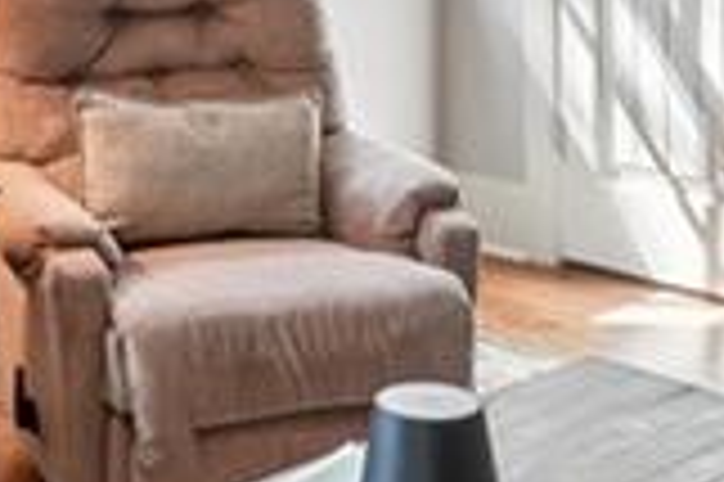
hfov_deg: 22.6
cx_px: 153
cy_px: -241
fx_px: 1788
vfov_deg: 14.3
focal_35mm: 89
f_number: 8
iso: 320
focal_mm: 14
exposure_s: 1/5
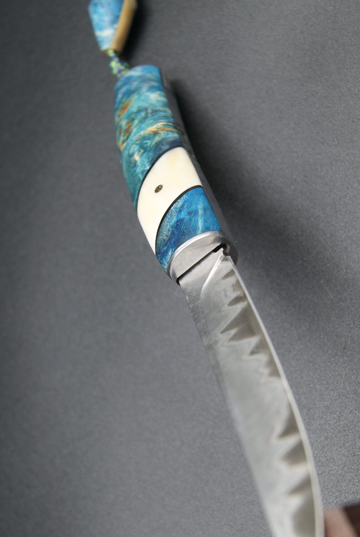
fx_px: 733
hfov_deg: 27.6
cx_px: 195
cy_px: 305
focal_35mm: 49
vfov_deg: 40.2
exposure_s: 1/40
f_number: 4.5
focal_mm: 22
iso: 100
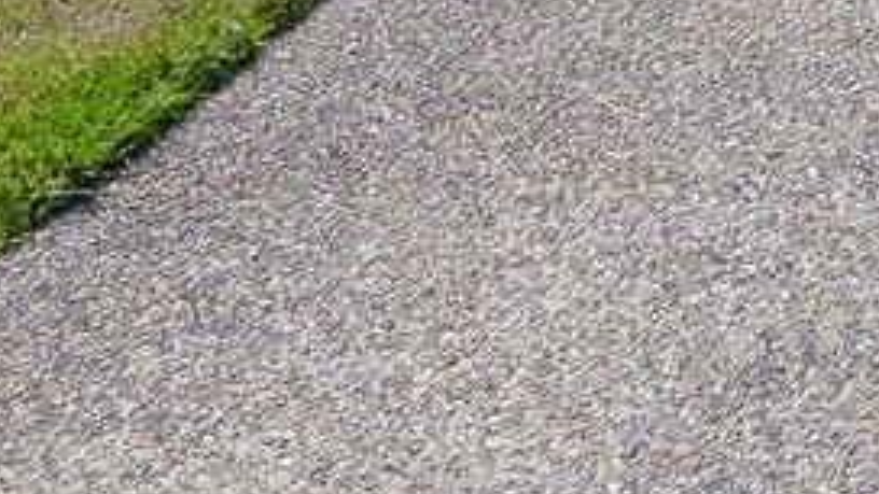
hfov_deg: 11.5
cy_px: -1098
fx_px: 3659
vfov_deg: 6.8
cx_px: 2044
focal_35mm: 157
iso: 80
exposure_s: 1/200
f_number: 7.1
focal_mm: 24
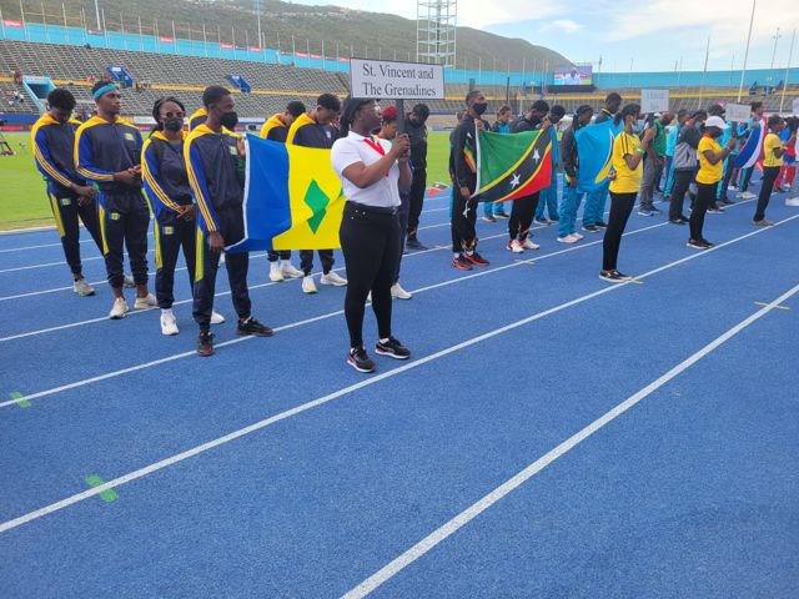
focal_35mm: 26
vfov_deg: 53.1
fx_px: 600
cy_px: 300
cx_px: 400
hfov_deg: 67.3
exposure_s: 1/217
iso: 40
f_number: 1.8
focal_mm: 5.4
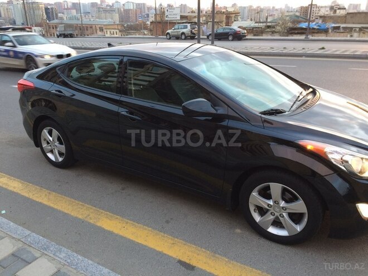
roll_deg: +0.9
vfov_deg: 48.2
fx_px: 308
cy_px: 138
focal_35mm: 29
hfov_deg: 61.7
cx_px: 184
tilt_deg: -22.5
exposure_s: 1/33
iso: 40
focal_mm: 4.15
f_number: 2.2
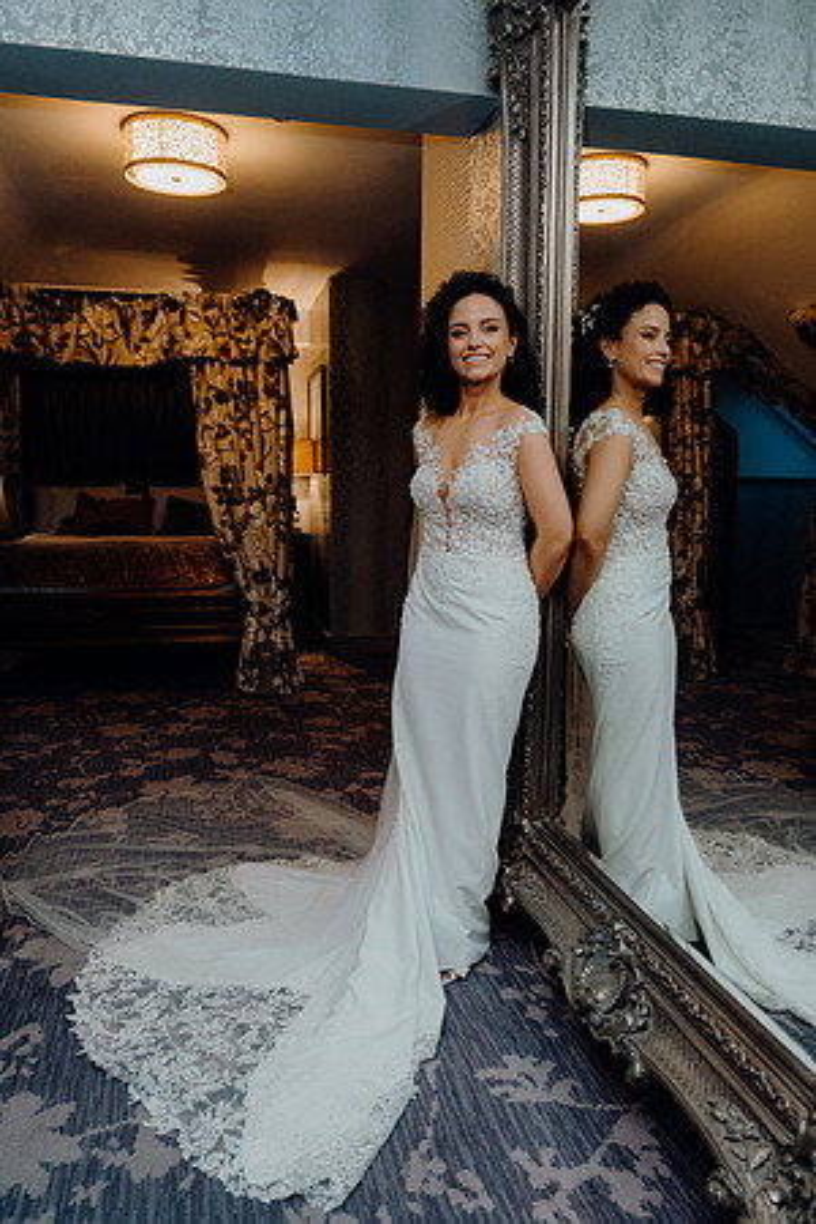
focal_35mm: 26
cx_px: 408
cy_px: 612
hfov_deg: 49.6
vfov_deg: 69.4
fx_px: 884
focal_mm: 26
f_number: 3.5
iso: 2500
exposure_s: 1/160
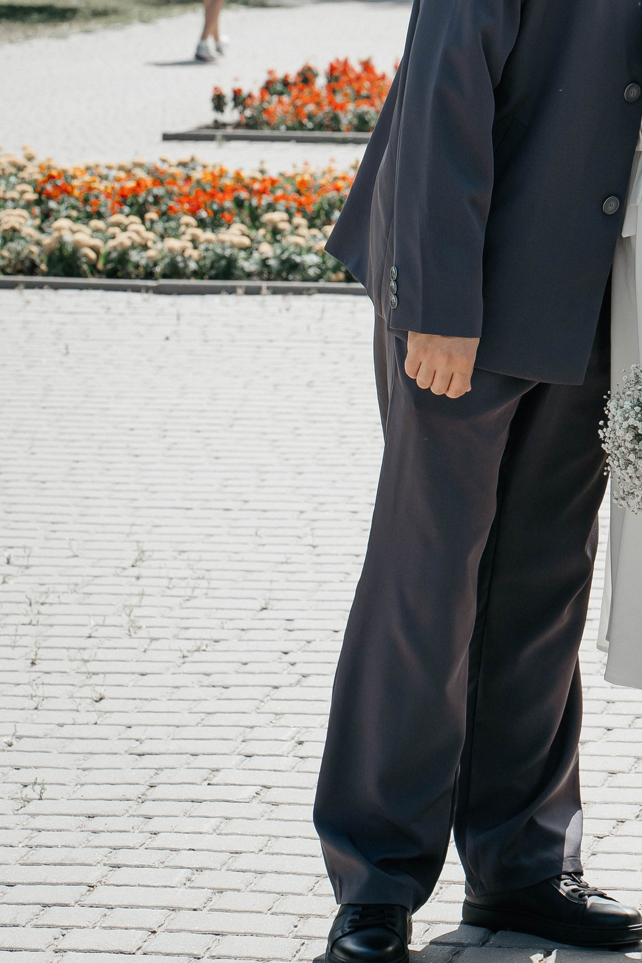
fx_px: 4118
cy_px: 111
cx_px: 656
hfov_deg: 8.9
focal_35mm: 154
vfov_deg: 13.2
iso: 50
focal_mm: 75
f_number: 7.1
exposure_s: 1/250
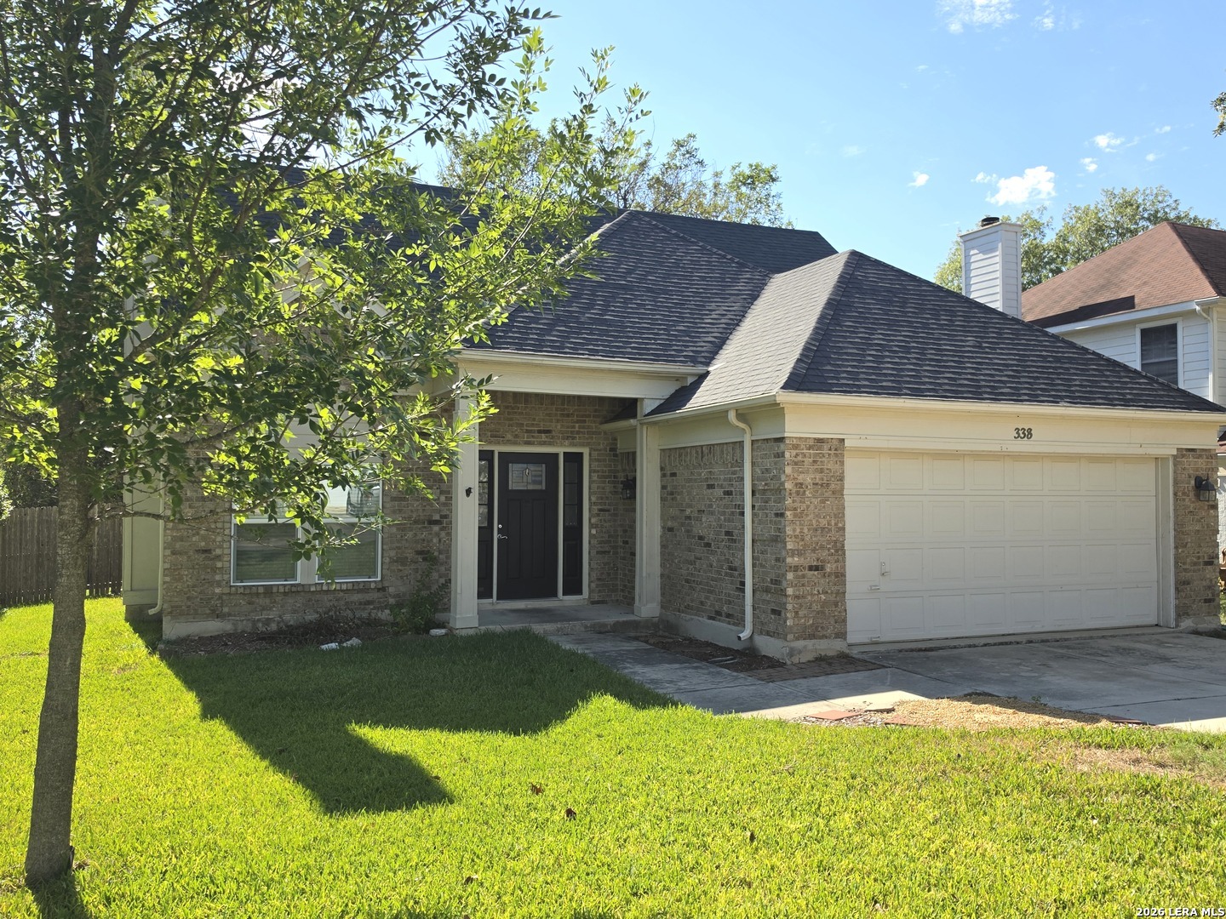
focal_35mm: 23
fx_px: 815
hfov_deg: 73.9
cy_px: 460
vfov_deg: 58.9
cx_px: 613
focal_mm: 6.5
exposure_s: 1/5015
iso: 64
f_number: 1.4
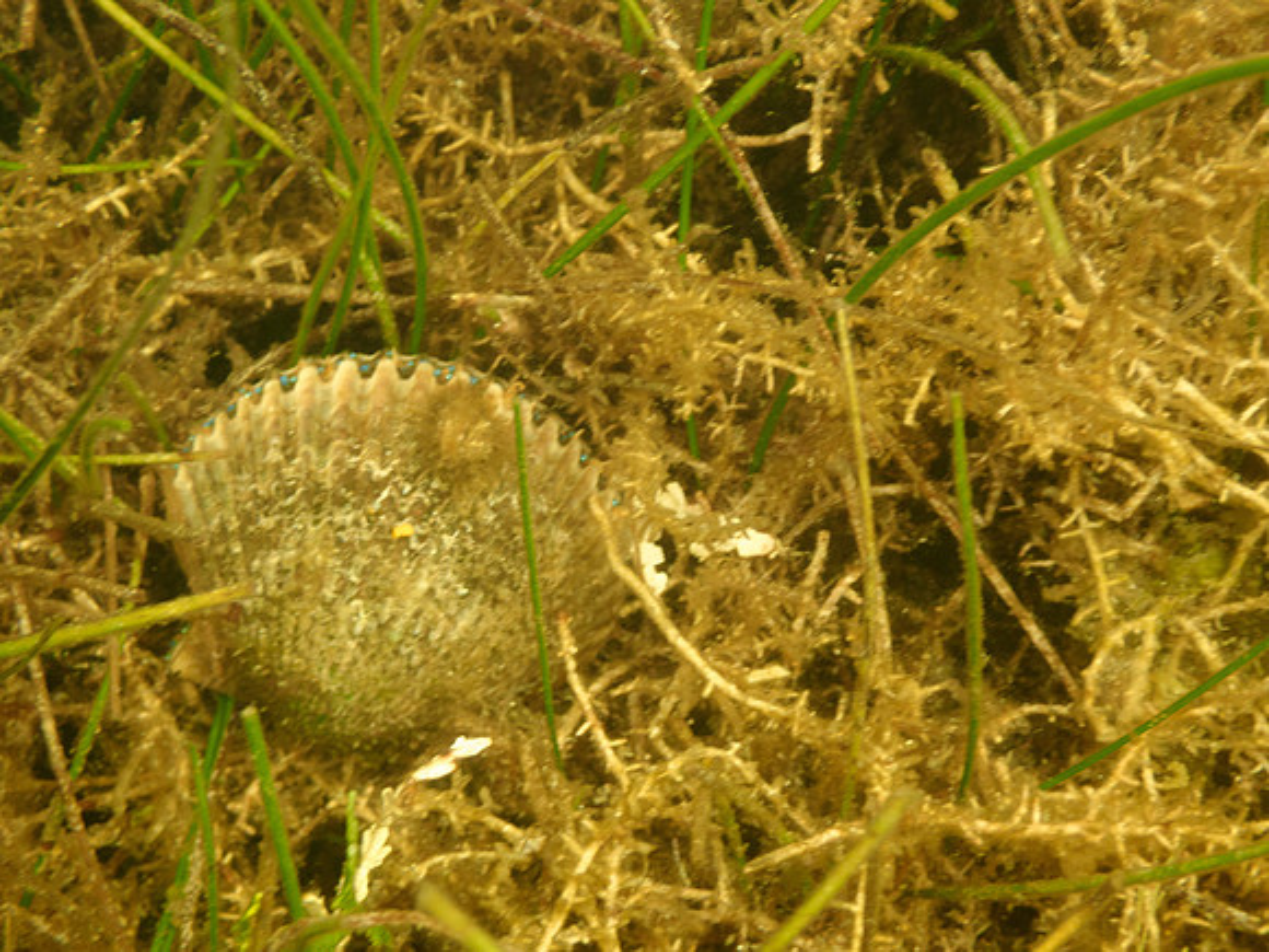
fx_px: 2273
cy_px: 476
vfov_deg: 23.7
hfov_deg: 31.2
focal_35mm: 62
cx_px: 634
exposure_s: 1/125
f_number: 3.6
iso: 160
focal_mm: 11.09
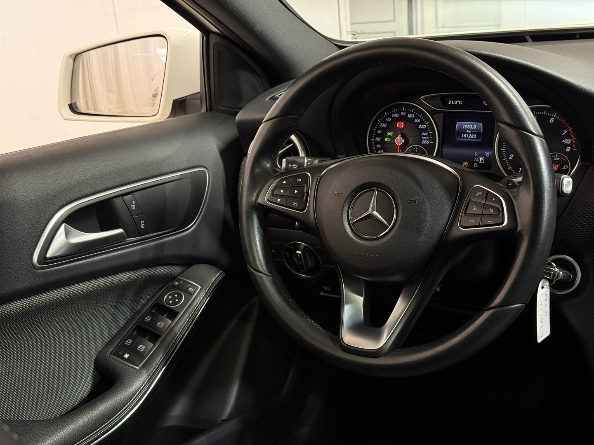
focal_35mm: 48
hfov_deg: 39.7
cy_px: 222
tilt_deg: -17.9
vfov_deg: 30.3
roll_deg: +5.1
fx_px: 824
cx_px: 297
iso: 400
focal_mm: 6.76
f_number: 1.78
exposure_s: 1/40
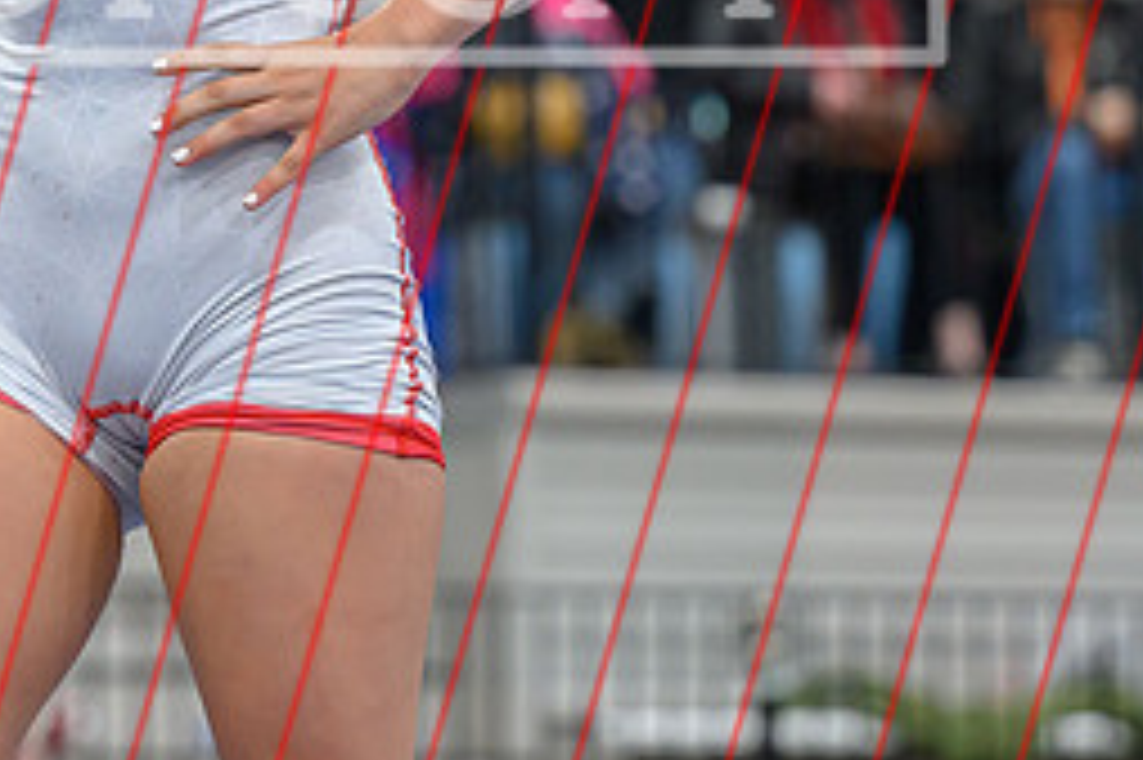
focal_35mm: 359
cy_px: -34
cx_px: 225
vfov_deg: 3.8
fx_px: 11390
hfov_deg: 5.7
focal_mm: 115
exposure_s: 1/800
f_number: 2.8
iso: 2000
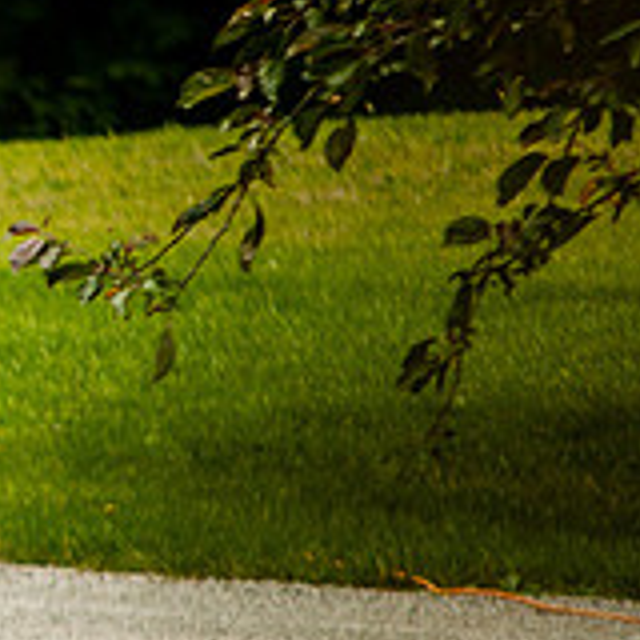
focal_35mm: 924
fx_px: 19328
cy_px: 330
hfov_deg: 1.9
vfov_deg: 1.9
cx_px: -492
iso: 360
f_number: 5.6
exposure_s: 1/500
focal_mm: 200
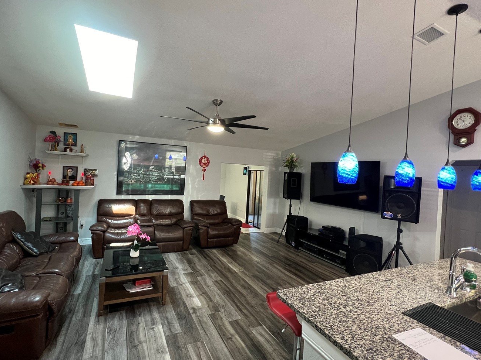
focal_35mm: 16
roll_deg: -3.7
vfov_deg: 78.1
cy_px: 174
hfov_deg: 94.4
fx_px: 222
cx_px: 229
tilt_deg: +0.2
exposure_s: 1/60
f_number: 1.8
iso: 320
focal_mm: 1.57
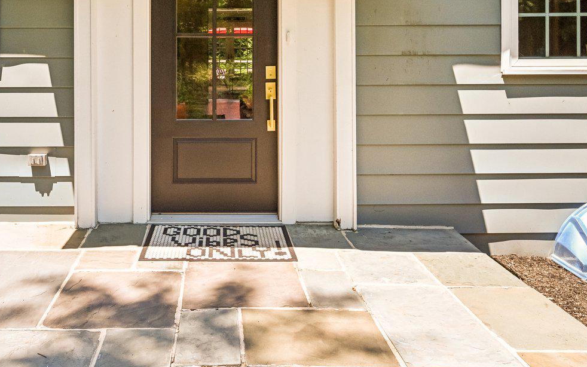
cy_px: -14
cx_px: 211
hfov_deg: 55.9
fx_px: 544
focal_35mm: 34
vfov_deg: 33.5
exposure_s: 1/800
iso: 800
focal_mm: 16
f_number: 8
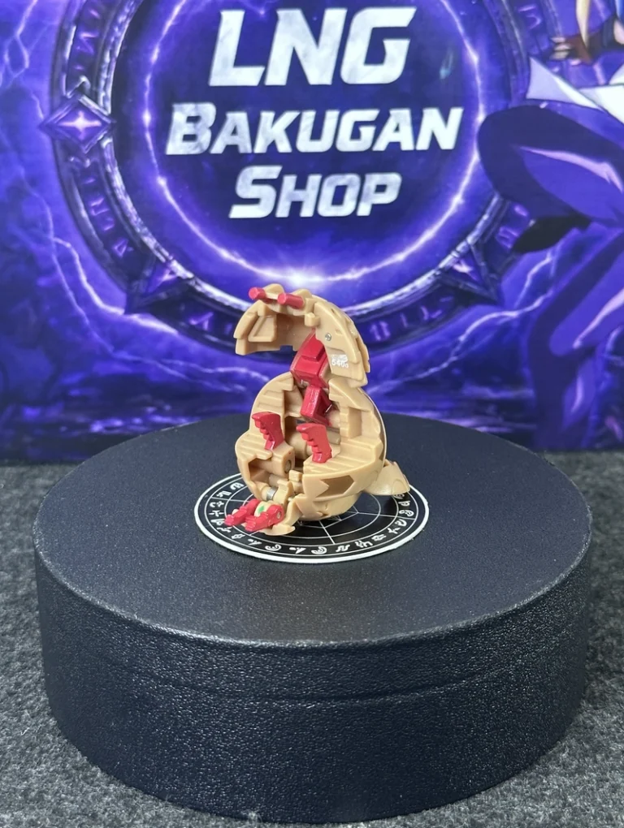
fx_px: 1151
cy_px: 414
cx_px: 312
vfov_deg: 39.6
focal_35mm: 48
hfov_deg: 30.3
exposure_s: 1/50
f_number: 1.78
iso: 200
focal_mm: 6.86
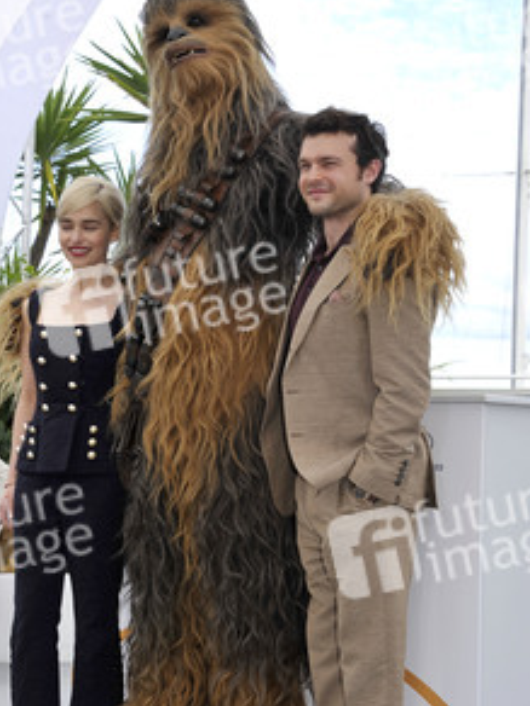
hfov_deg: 15.6
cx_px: 234
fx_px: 1939
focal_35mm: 95
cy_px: 421
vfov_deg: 20.6
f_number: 9
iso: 200
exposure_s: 1/250
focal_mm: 72
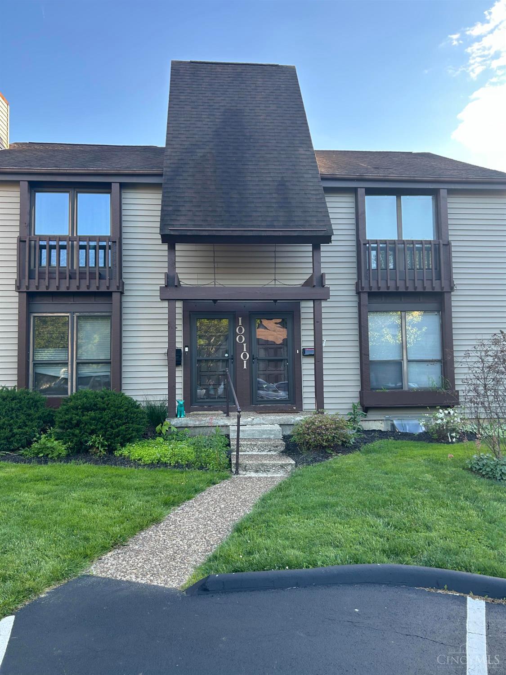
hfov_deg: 53.1
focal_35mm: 26
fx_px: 507
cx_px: 253
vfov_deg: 67.3
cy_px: 338
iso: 50
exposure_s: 1/230
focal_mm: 5.7
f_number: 1.5
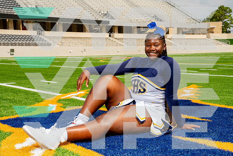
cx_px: 117
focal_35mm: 53
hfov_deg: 37.5
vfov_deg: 25.5
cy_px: 78
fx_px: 343
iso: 100
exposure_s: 1/250
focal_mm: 50
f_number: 8
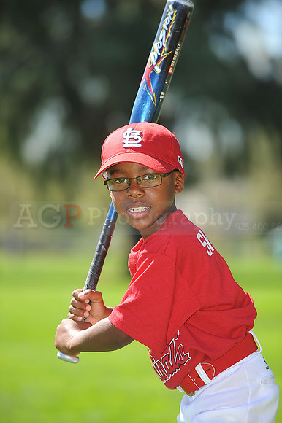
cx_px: 141
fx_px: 2353
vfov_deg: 10.3
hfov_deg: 6.9
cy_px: 212
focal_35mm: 200
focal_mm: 200
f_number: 4.5
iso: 200
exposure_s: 1/640
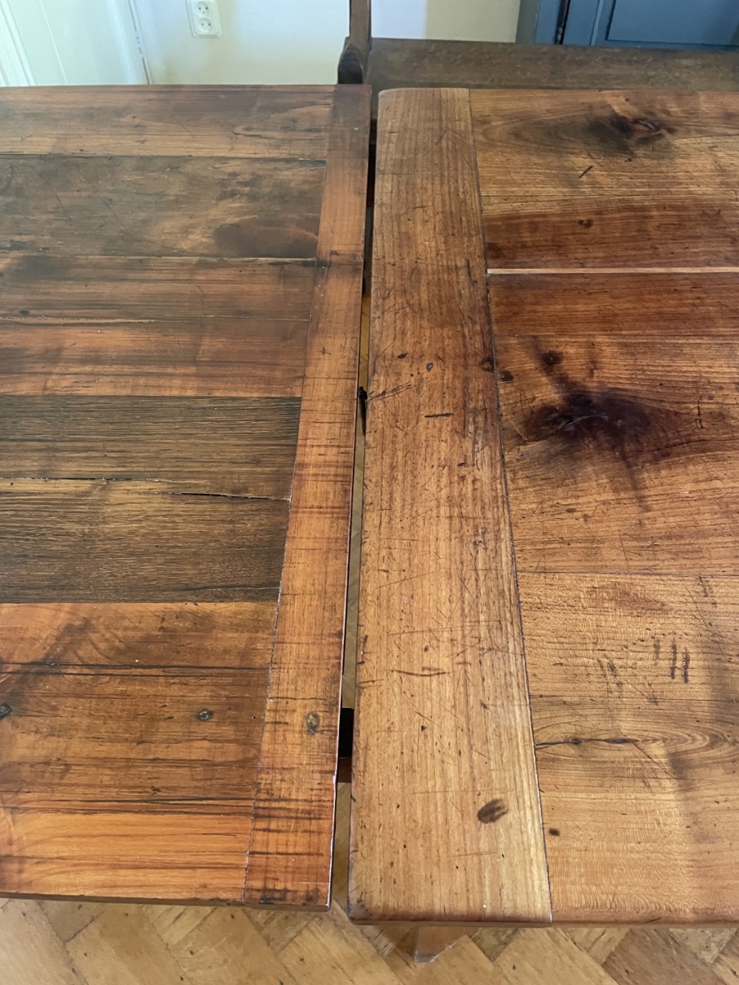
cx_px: 370
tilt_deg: -53.7
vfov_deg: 67.3
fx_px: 740
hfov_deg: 53.1
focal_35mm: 26
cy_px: 492
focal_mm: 4.2
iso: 500
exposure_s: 1/33
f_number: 1.6
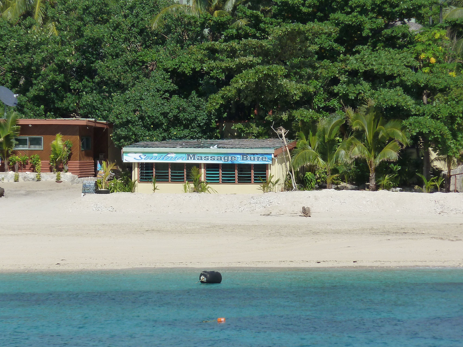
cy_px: 173
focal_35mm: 400
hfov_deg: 5.0
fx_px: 5350
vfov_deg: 3.7
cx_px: 232
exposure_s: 1/800
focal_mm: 49.2
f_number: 5.6
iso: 125
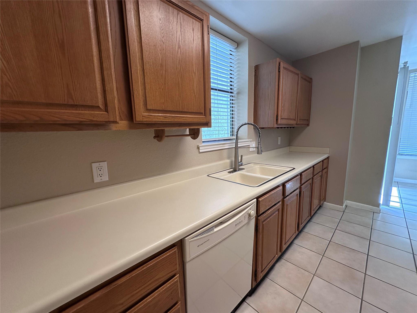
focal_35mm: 14
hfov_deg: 102.1
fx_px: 169
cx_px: 208
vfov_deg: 85.7
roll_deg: +1.4
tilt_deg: -8.8
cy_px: 156
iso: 125
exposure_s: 1/120
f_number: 2.2
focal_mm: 2.22
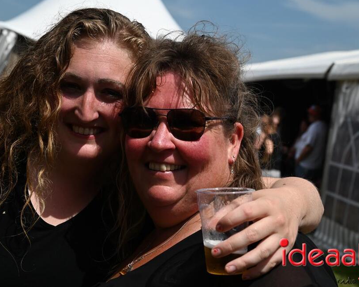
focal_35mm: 80
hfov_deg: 23.8
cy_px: 142
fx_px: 850
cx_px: 166
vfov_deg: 19.2
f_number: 10
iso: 400
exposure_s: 1/1600
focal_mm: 70
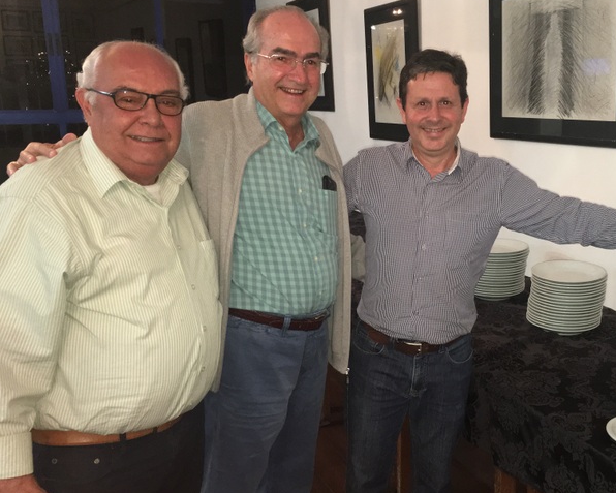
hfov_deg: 47.1
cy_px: 253
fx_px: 693
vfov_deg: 39.2
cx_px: 412
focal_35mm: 38
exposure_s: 1/16
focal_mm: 4.15
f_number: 2.2
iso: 160
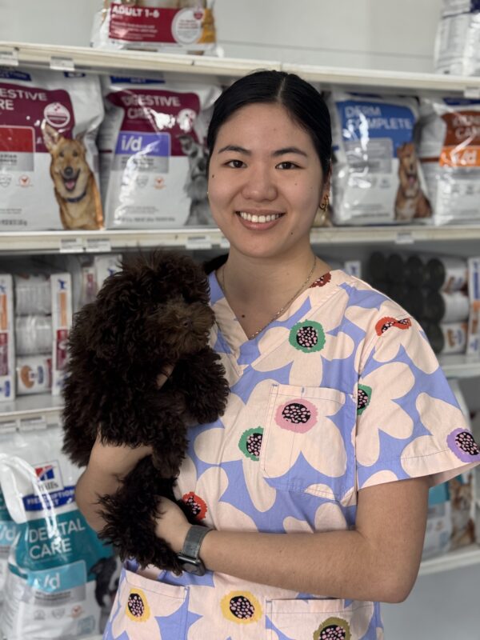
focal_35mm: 48
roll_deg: -0.1
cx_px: 240
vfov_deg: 39.7
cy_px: 320
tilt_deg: -5.7
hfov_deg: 30.3
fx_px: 887
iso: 64
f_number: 1.78
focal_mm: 6.76
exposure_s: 1/100
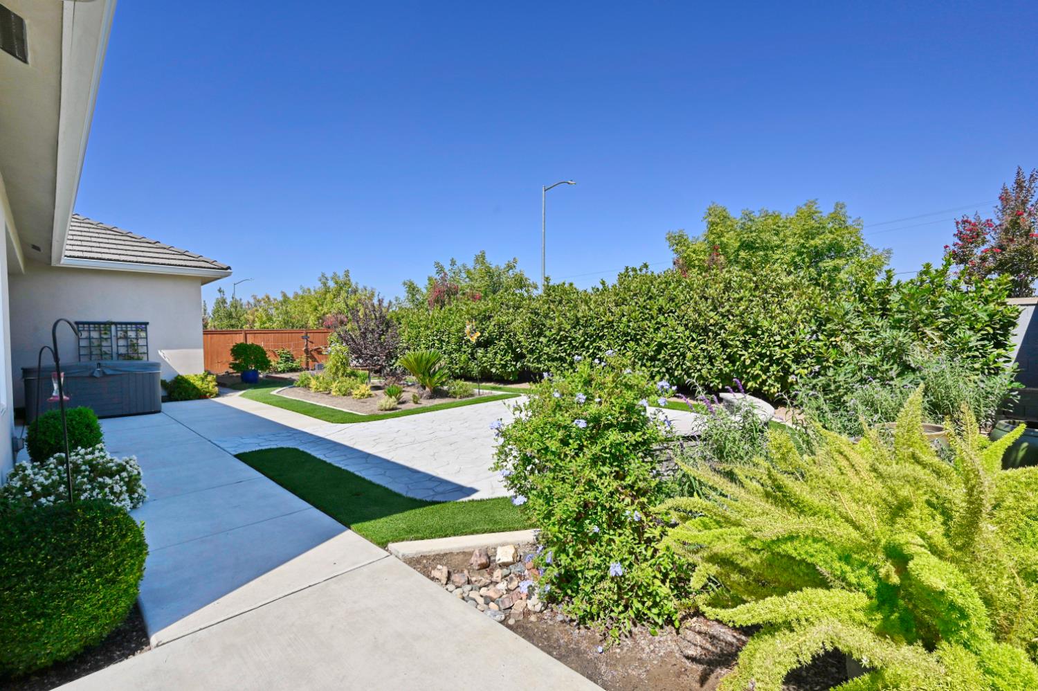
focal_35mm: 16
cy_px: 346
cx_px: 519
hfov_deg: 96.8
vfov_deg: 73.7
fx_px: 461
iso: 100
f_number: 11
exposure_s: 1/200
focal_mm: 16
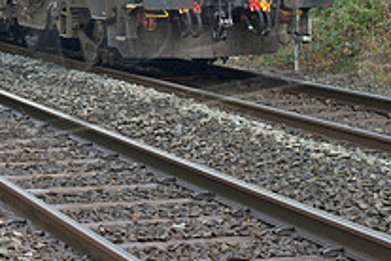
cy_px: -64
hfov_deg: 14.3
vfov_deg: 9.4
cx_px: 153
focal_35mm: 143
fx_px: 1553
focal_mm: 34
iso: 400
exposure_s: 1/80
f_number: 5
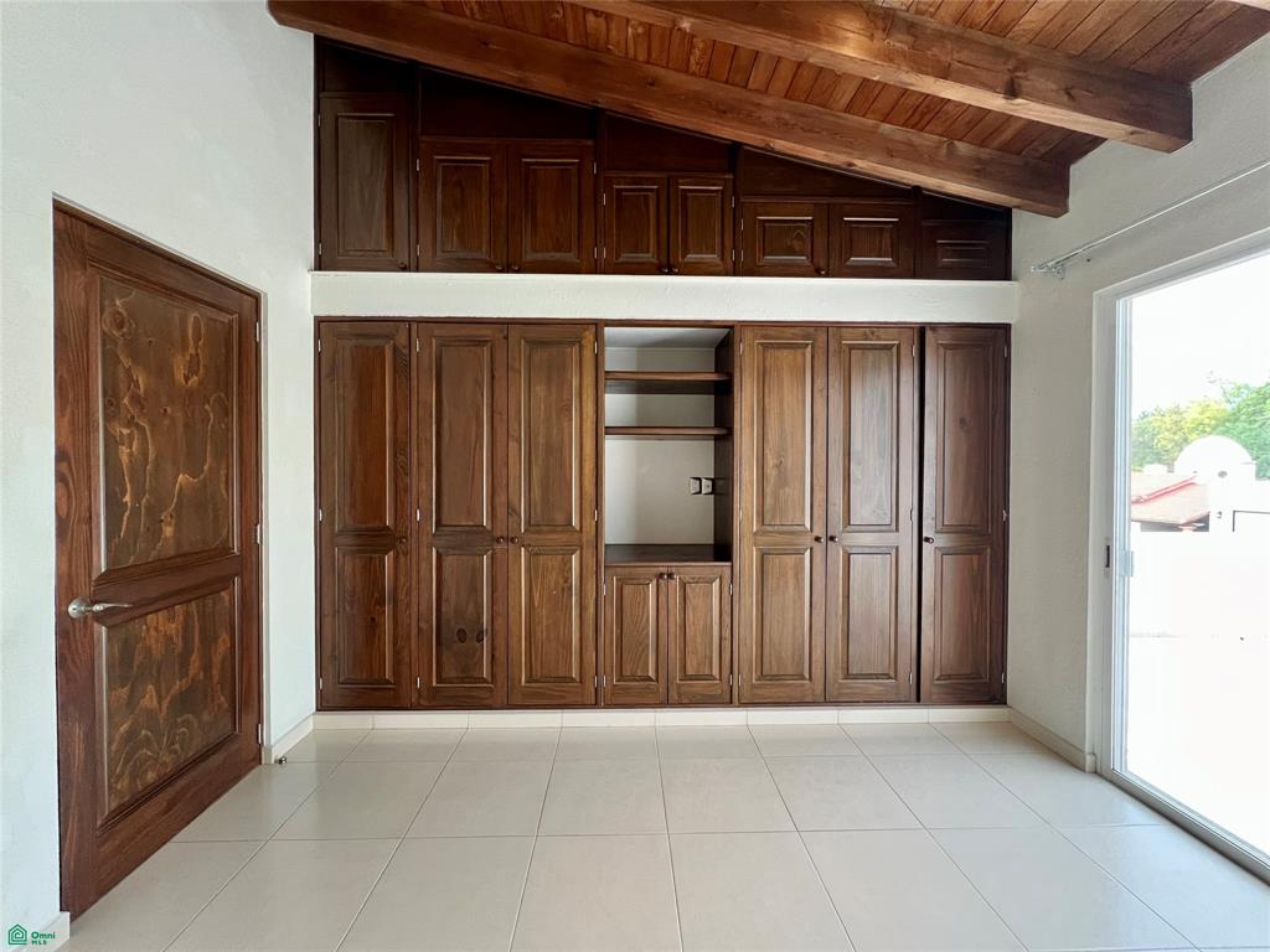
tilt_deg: -1.0
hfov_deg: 106.2
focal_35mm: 13
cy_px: 476
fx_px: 477
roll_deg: -0.5
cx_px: 635
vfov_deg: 89.9
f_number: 1.8
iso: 320
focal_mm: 1.57
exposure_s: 1/60
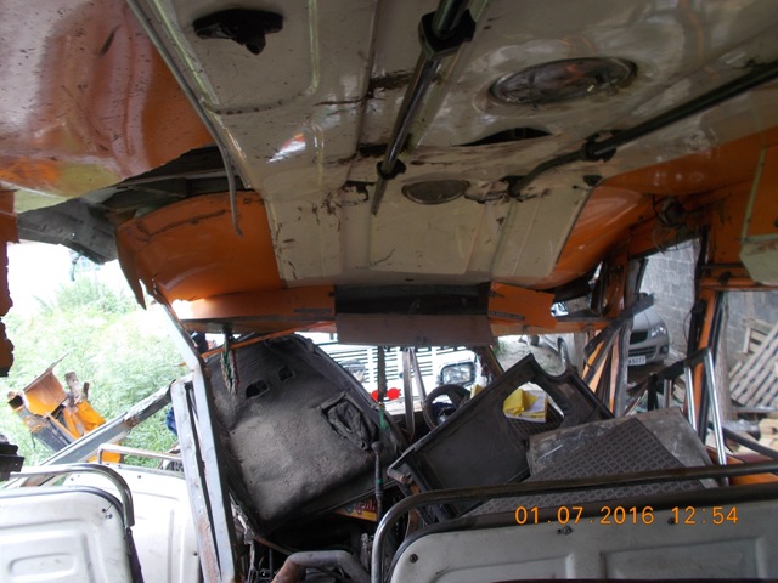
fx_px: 674
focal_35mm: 30
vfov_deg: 46.8
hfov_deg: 60.0
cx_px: 389
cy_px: 292
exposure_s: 1/80
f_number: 3.4
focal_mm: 5.3
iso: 80
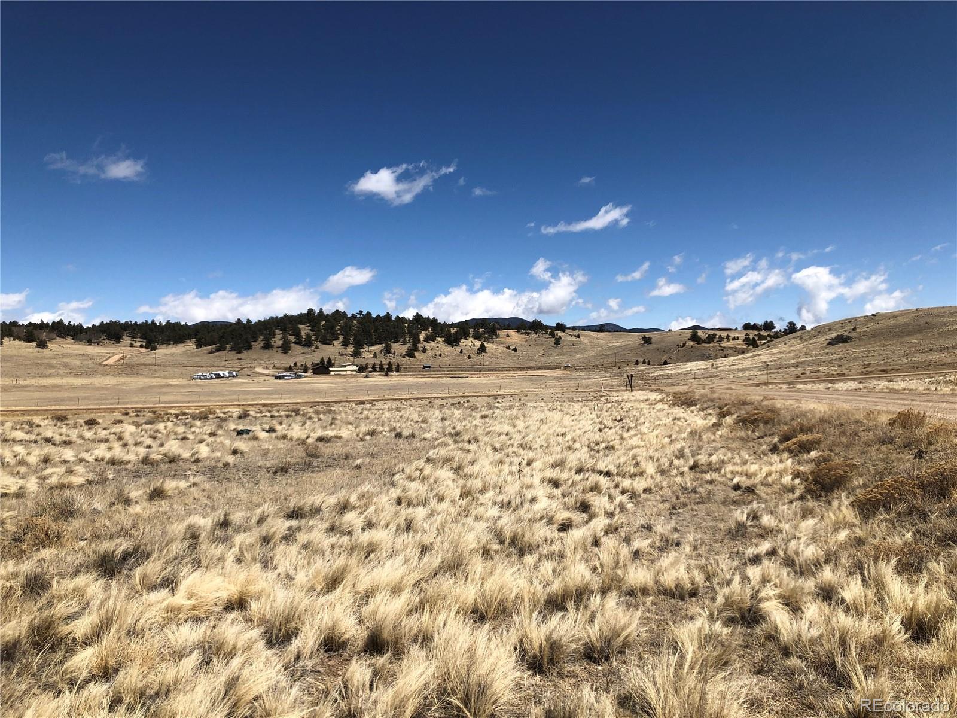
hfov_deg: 63.4
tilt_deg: -3.4
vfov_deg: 49.7
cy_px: 359
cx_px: 478
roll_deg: -0.2
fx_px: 774
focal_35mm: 28
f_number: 1.8
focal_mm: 3.99
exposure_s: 1/3205
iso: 25
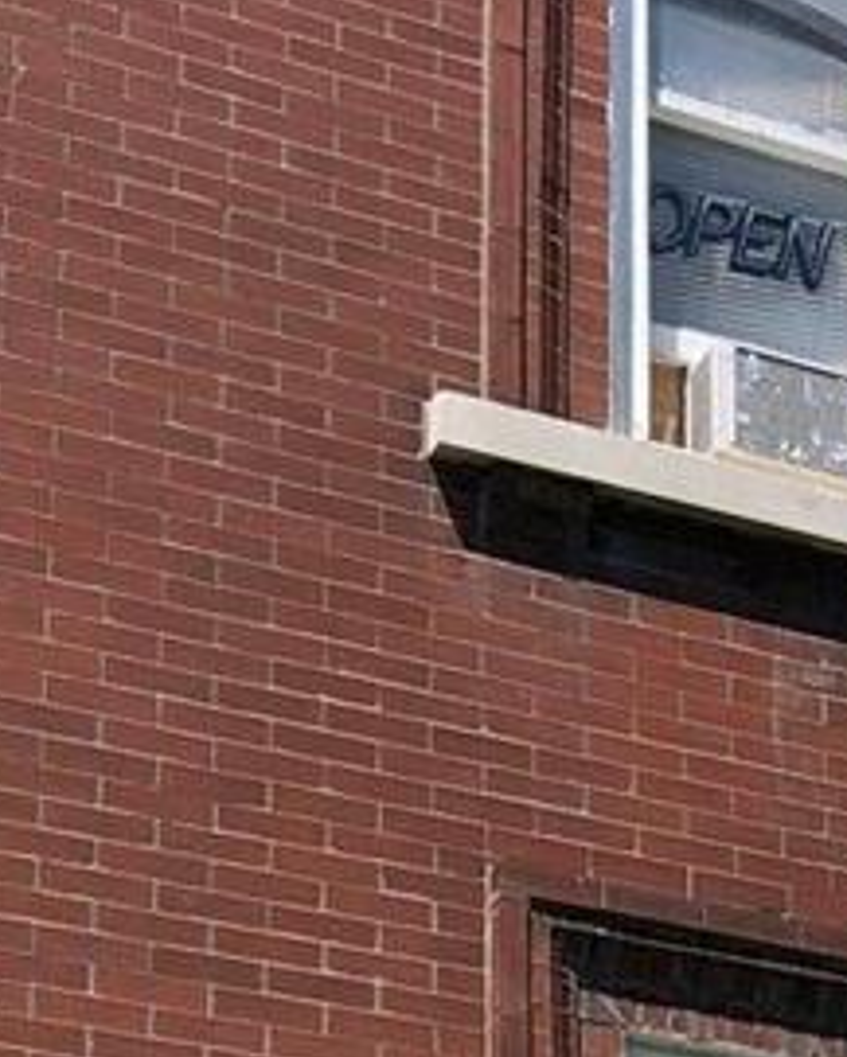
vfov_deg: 15.0
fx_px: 3789
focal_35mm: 121
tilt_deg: +18.3
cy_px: 1439
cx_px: 1226
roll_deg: +2.2
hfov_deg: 12.2
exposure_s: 1/1567
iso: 20
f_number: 1.8
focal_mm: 4
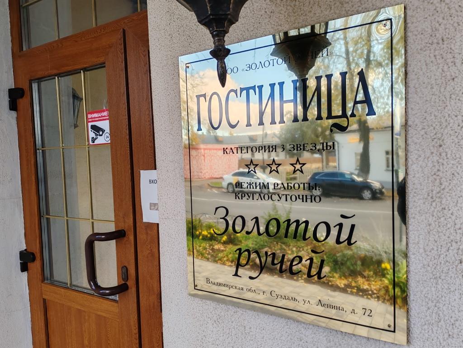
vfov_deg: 51.4
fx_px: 361
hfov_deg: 65.3
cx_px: 232
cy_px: 174
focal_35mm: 27
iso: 50
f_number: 1.9
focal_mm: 6.12
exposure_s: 1/140
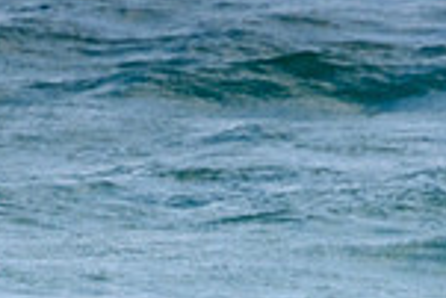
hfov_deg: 0.7
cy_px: 524
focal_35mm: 2914
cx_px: 319
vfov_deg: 0.5
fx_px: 36135
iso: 1800
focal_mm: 760
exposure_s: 1/2000
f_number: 11
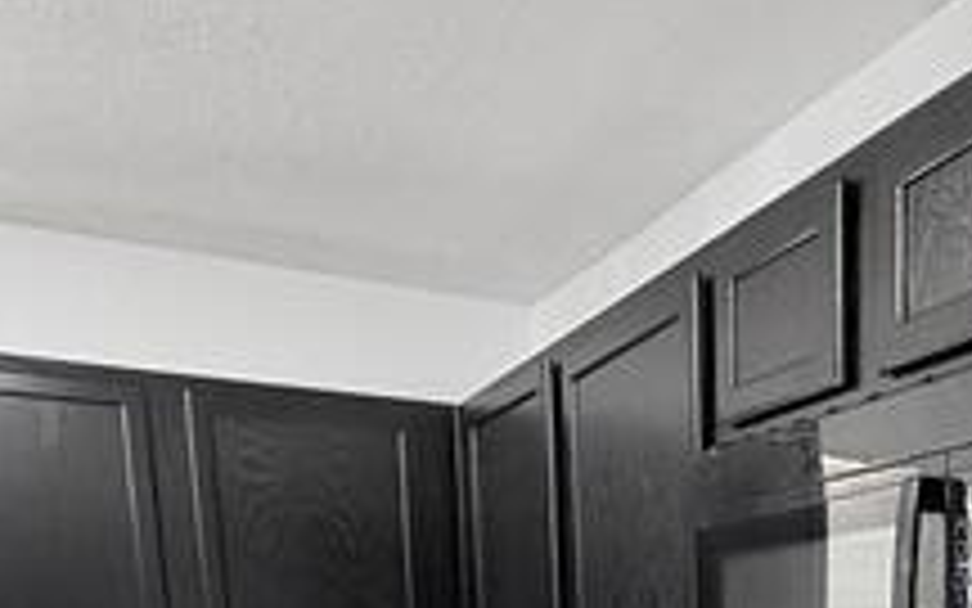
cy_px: 919
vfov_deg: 23.3
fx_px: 1166
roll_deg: -0.4
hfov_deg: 43.5
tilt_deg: -11.7
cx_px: 752
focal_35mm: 44
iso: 400
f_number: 2.2
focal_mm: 2.22
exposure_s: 1/60
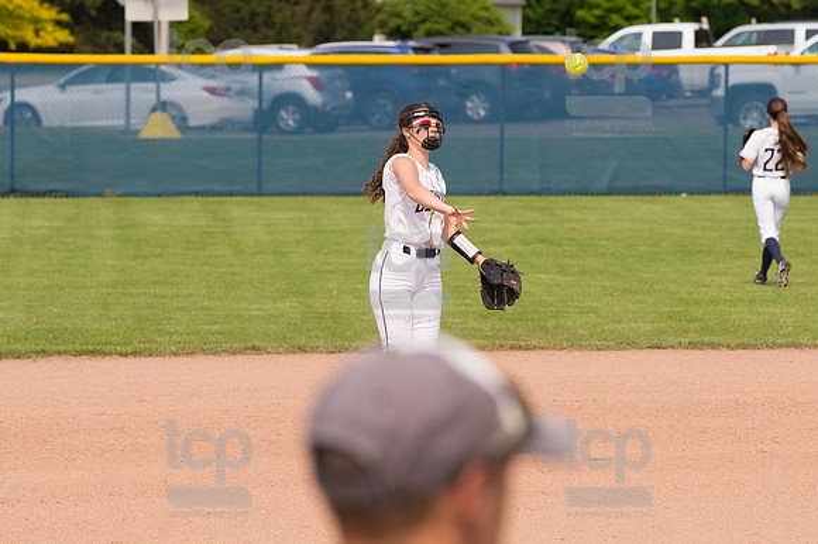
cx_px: 409
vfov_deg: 5.6
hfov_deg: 8.3
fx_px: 5609
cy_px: 272
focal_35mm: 247
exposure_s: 1/1600
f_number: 5.6
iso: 320
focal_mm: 165
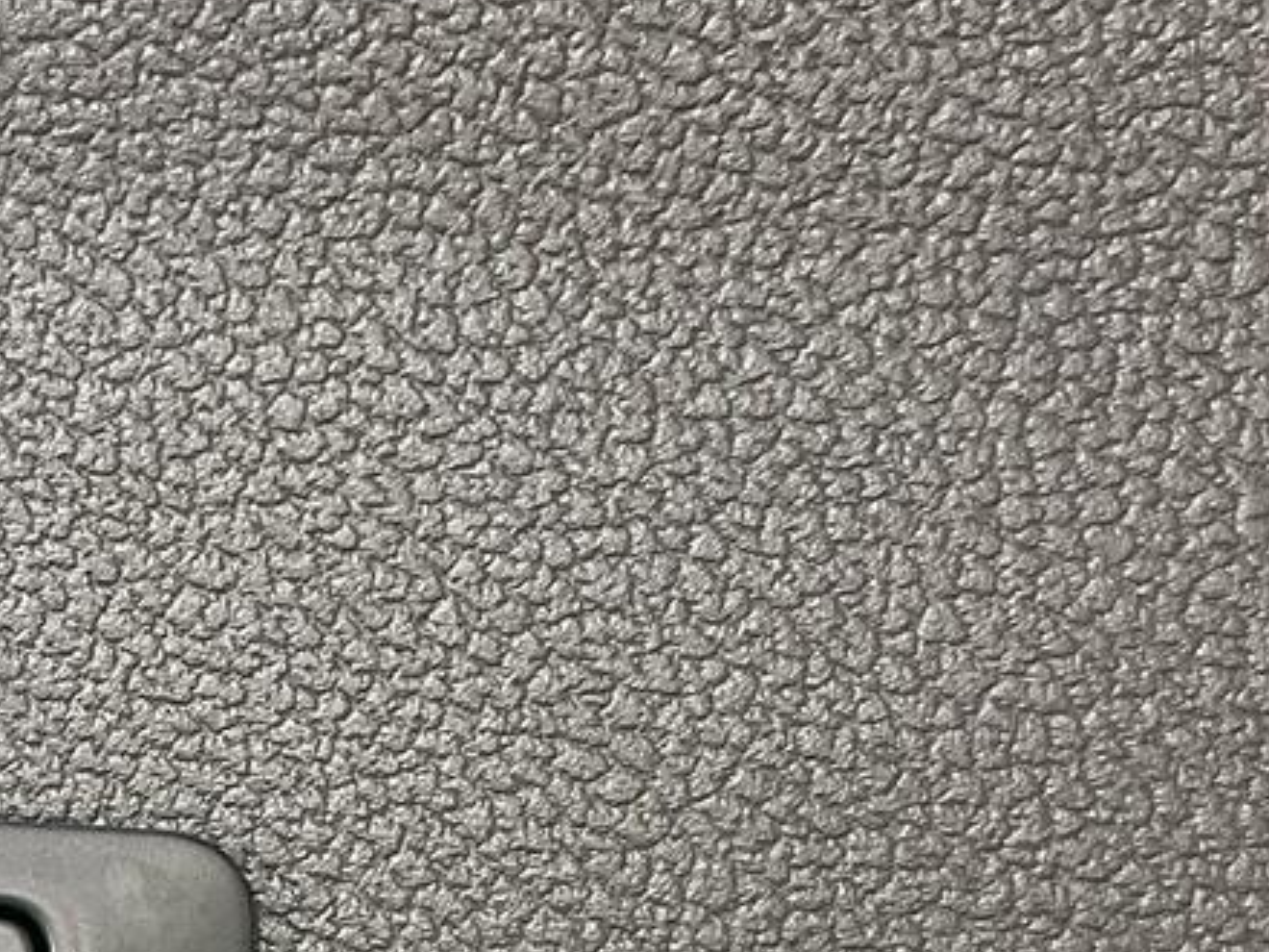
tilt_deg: +15.3
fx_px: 3116
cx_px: -61
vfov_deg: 17.0
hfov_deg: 22.0
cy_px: 961
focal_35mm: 85
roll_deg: +2.2
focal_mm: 5.1
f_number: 1.6
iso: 320
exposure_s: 1/50
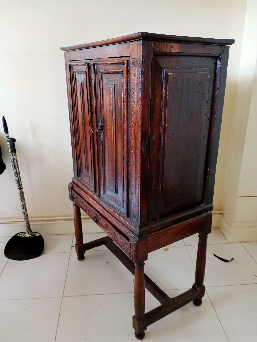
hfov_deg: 49.7
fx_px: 277
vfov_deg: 63.4
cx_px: 128
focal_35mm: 28
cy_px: 171
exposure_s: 1/33.3
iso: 377
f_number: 1.8
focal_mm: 4.05
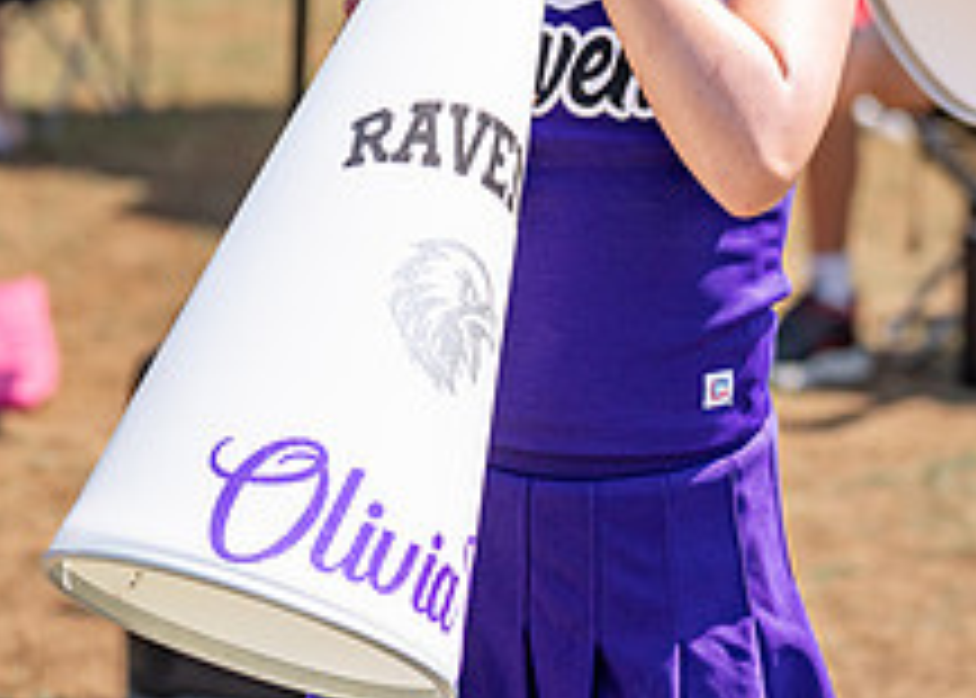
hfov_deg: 10.0
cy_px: -3
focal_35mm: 202
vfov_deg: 7.1
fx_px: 5599
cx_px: 549
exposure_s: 1/2500
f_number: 2.8
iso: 160
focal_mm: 70
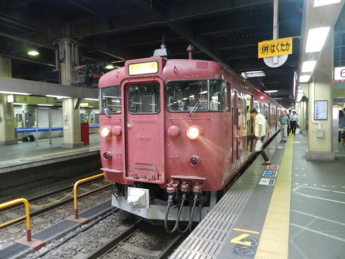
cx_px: 172
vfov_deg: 54.9
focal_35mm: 25
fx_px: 249
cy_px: 130
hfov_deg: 69.4
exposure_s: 1/15
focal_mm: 4.5
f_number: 3.5
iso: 400
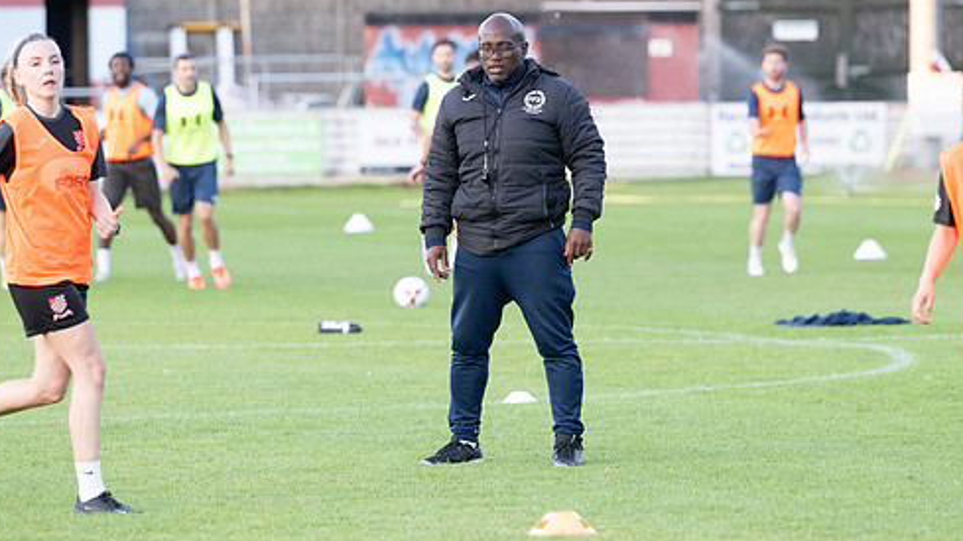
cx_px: 482
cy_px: 248
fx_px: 7609
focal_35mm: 298
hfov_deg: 7.2
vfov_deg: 4.1
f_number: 3.2
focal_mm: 160
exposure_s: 1/400
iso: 1000
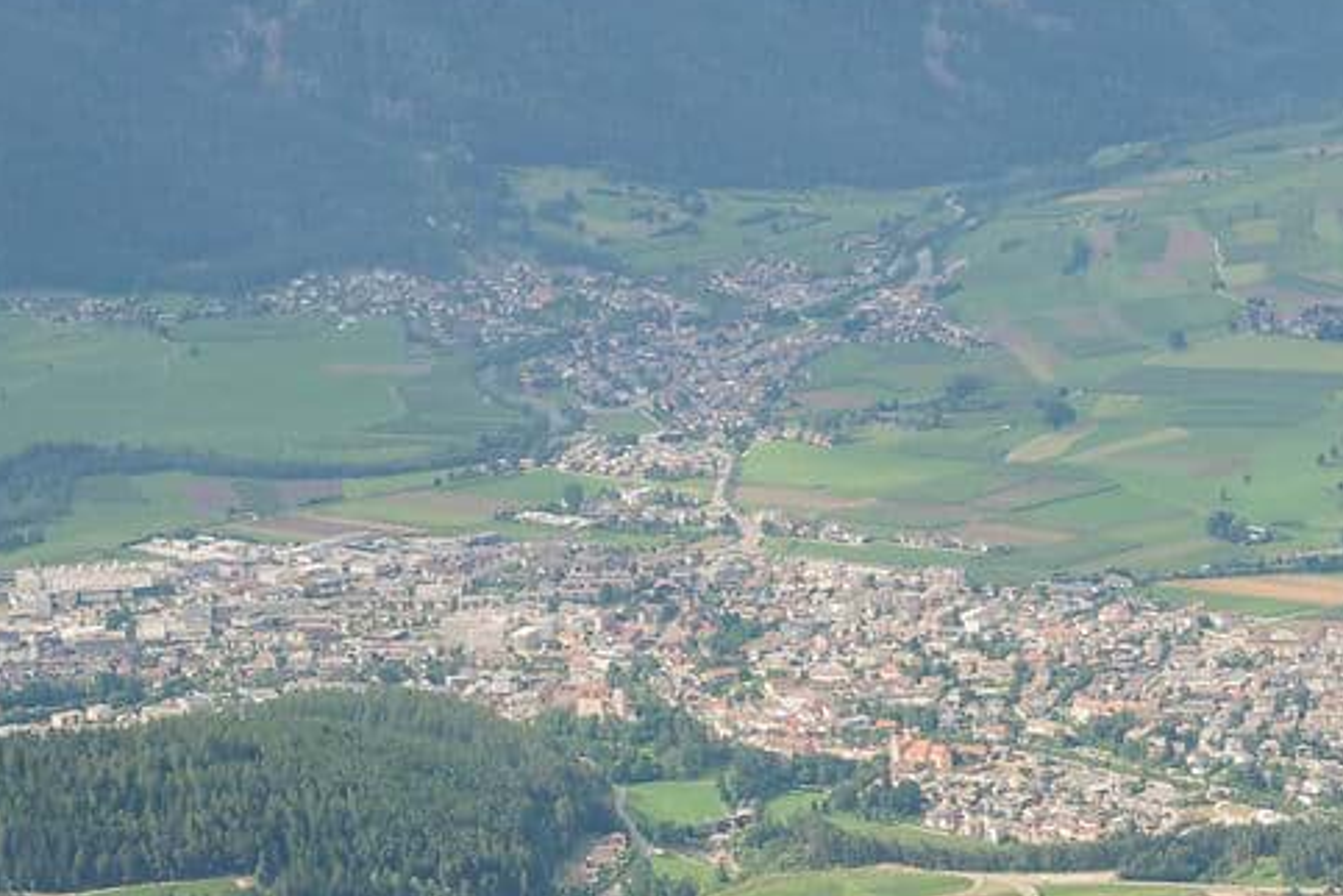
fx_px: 6826
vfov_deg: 7.5
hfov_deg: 11.1
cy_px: 409
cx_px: 1499
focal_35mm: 183
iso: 320
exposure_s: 1/1600
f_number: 4
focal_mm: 46
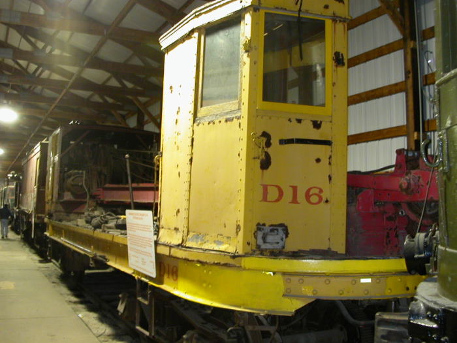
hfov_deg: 50.1
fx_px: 488
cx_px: 228
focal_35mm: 37
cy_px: 172
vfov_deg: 38.7
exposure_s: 1/12.2
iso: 200
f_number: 2.7
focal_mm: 5.6
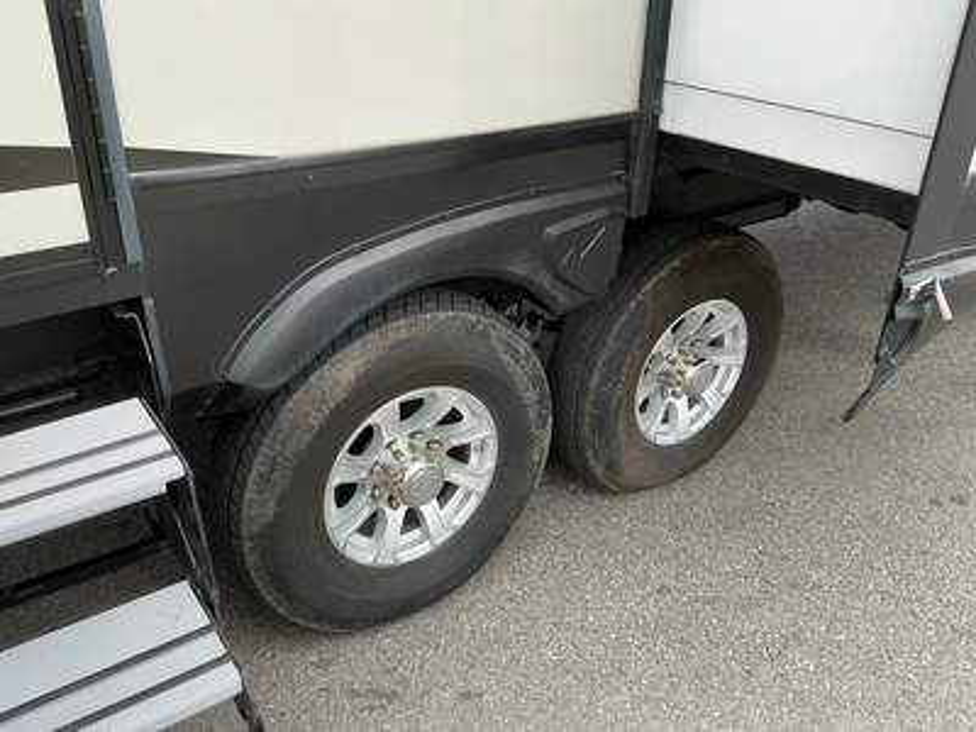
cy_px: 366
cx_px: 488
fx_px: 789
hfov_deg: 63.4
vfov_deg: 49.7
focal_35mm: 28
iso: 25
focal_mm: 3
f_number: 1.8
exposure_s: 1/122
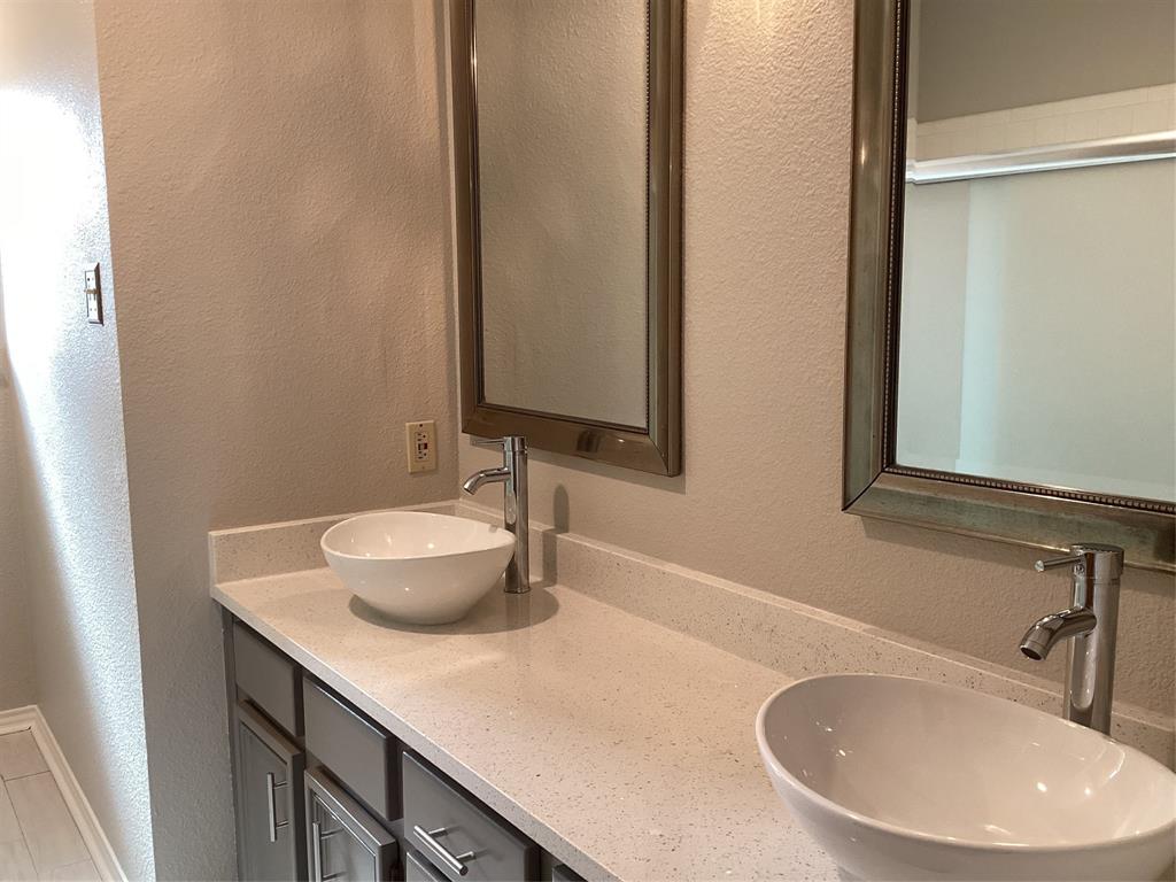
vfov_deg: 45.4
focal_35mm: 31
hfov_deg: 58.4
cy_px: 441
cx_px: 588
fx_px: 1053
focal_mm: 3.3
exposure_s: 1/60
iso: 160
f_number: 2.4
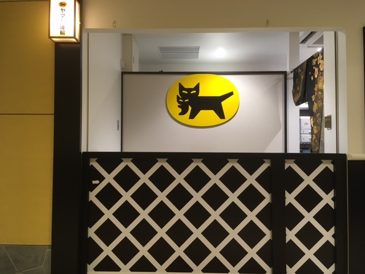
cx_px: 182
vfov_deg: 48.2
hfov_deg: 61.7
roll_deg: -0.9
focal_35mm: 29
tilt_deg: +2.2
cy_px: 137
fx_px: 306
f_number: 2.2
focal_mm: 4.15
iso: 64
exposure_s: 1/30
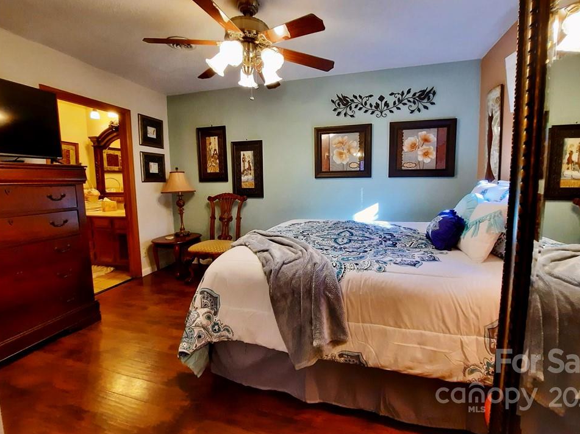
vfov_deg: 85.6
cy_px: 203
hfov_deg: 102.0
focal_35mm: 14
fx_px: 235
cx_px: 306
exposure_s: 1/30
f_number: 2.2
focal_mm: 1.74
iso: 160
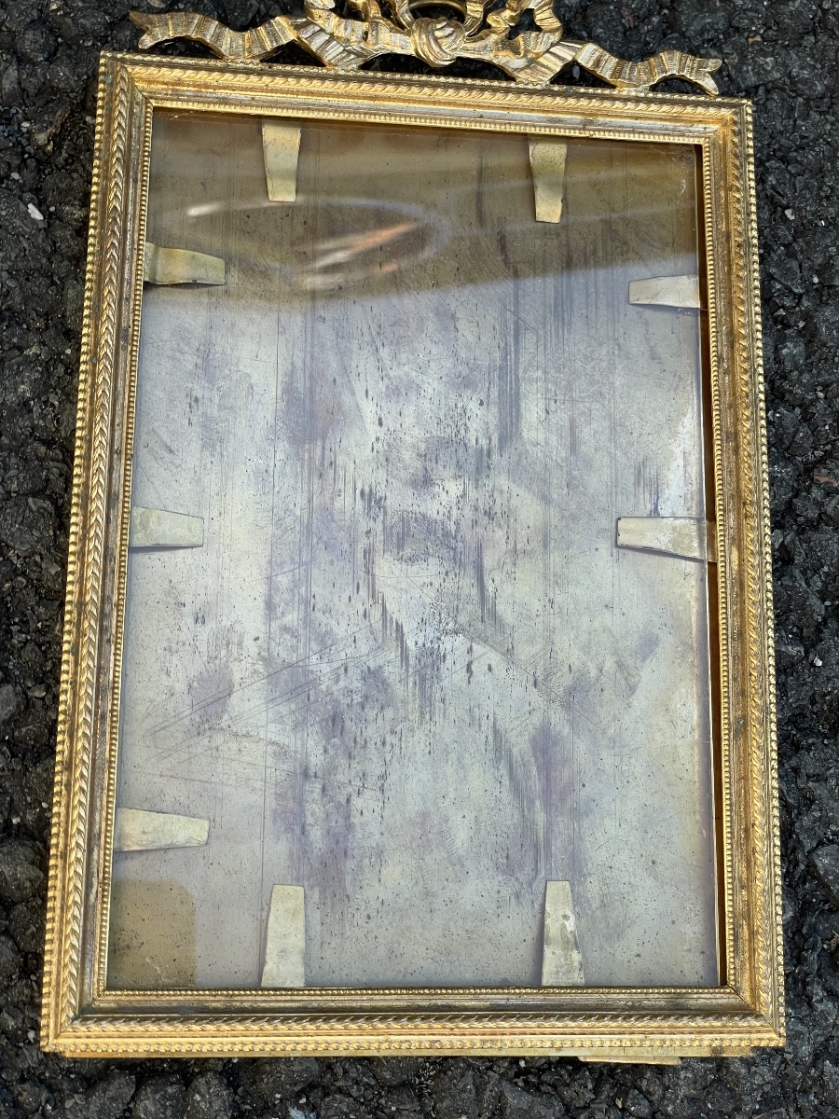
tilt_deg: -77.0
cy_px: 560
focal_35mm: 52
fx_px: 1680
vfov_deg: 36.8
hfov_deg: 28.0
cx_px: 420
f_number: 2
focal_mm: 6
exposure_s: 1/166
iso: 25
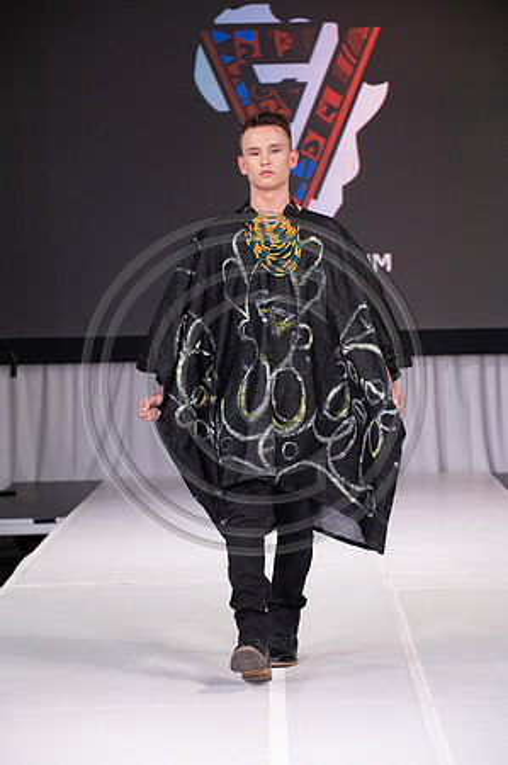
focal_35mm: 116
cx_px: 254
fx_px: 2461
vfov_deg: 17.7
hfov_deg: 11.8
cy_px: 382
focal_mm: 116
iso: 2000
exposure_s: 1/400
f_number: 5.6
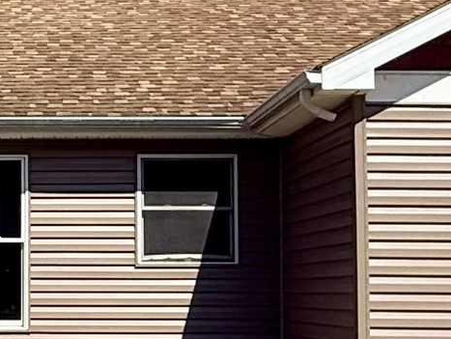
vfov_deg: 16.1
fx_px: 1200
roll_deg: -0.5
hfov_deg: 20.5
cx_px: -14
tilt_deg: +4.7
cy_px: 211
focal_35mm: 92
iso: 50
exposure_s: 1/2506
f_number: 2.2
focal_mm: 2.22
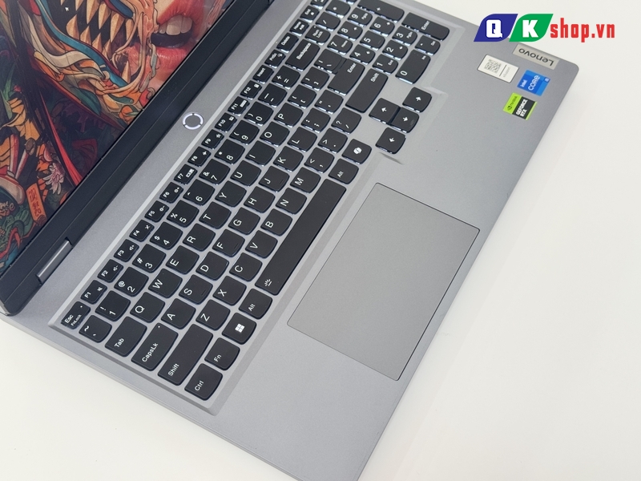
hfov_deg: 39.7
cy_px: 240
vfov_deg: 30.3
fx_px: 889
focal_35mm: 48
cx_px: 320
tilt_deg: -59.4
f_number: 1.78
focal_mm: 6.76
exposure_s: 1/50
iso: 64
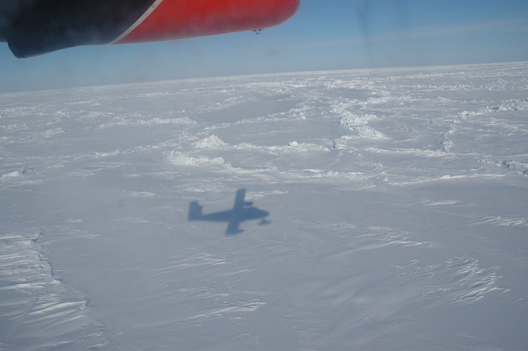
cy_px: 176
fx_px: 396
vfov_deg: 47.8
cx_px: 264
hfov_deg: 67.4
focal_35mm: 27
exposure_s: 1/500
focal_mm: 18
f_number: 11
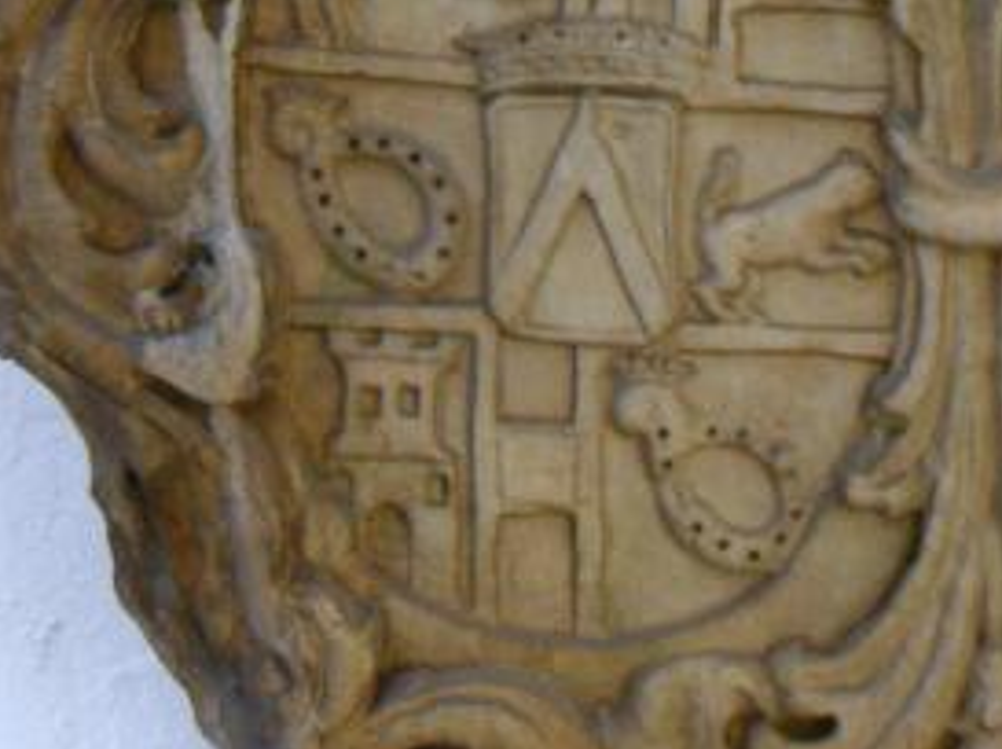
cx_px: 1024
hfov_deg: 6.0
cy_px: -7
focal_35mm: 331
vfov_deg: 4.5
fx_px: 9569
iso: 50
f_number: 5.1
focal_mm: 25.4
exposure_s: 1/125
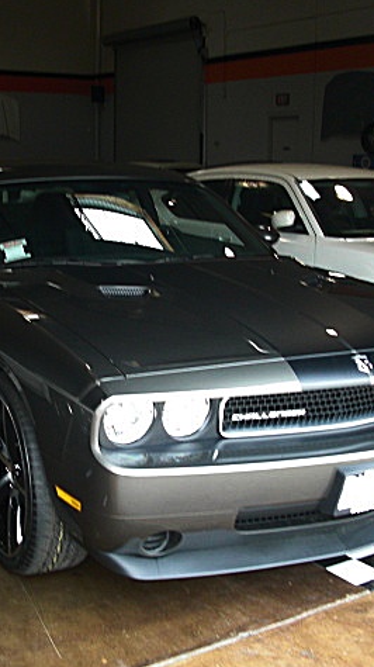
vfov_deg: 39.2
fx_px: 936
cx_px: 124
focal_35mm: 53
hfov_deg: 22.5
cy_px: 332
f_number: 2.8
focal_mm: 6.3
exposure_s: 1/60
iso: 200
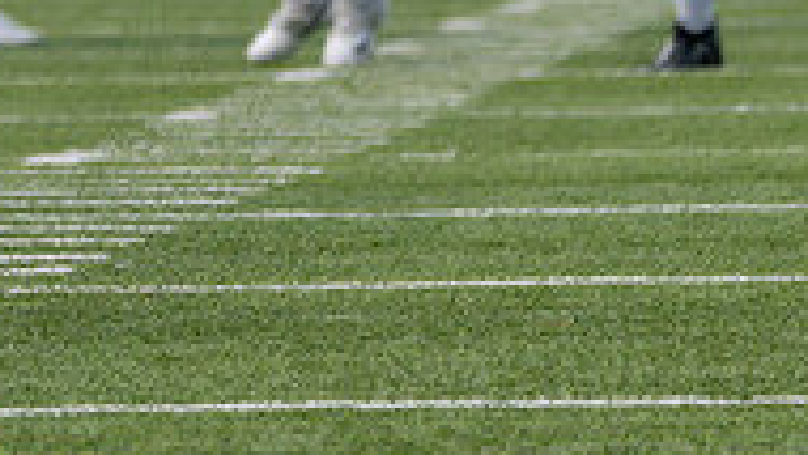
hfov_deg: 2.7
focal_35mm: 806
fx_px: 17273
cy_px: -333
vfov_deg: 1.5
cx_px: -301
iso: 320
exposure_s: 1/1250
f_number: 5.6
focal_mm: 215
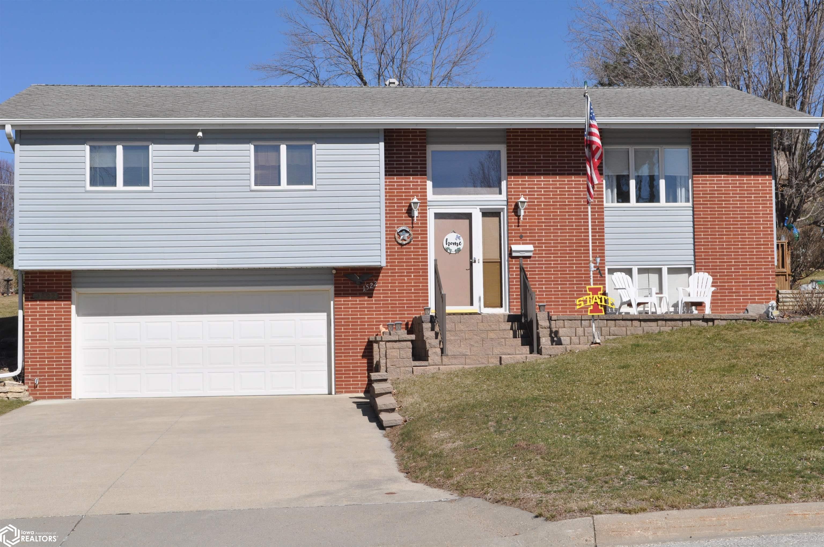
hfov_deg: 35.1
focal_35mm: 57
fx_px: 1303
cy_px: 274
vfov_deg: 23.7
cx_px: 412
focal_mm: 38
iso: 200
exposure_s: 1/500
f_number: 11
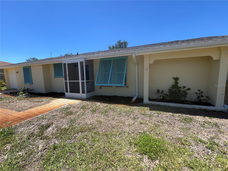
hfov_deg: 106.2
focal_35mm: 13
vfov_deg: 89.9
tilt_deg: -5.7
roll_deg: +1.9
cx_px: 114
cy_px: 86
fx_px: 86
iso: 32
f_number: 1.8
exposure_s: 1/827
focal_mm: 1.57
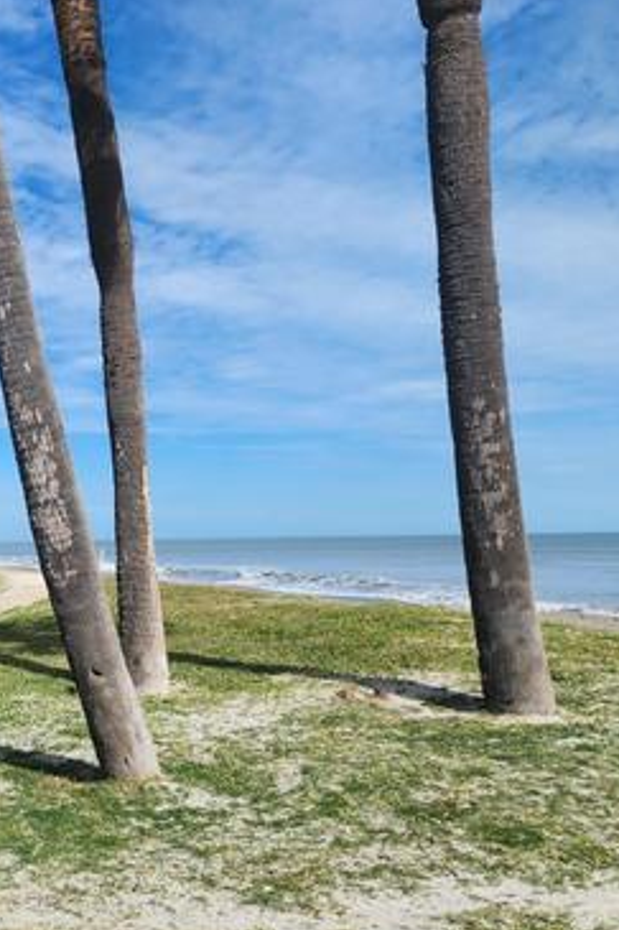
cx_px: -130
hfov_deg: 27.8
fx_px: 1084
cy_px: 591
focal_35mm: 42
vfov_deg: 45.9
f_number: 1.8
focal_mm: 6.4
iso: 12
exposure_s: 1/1834
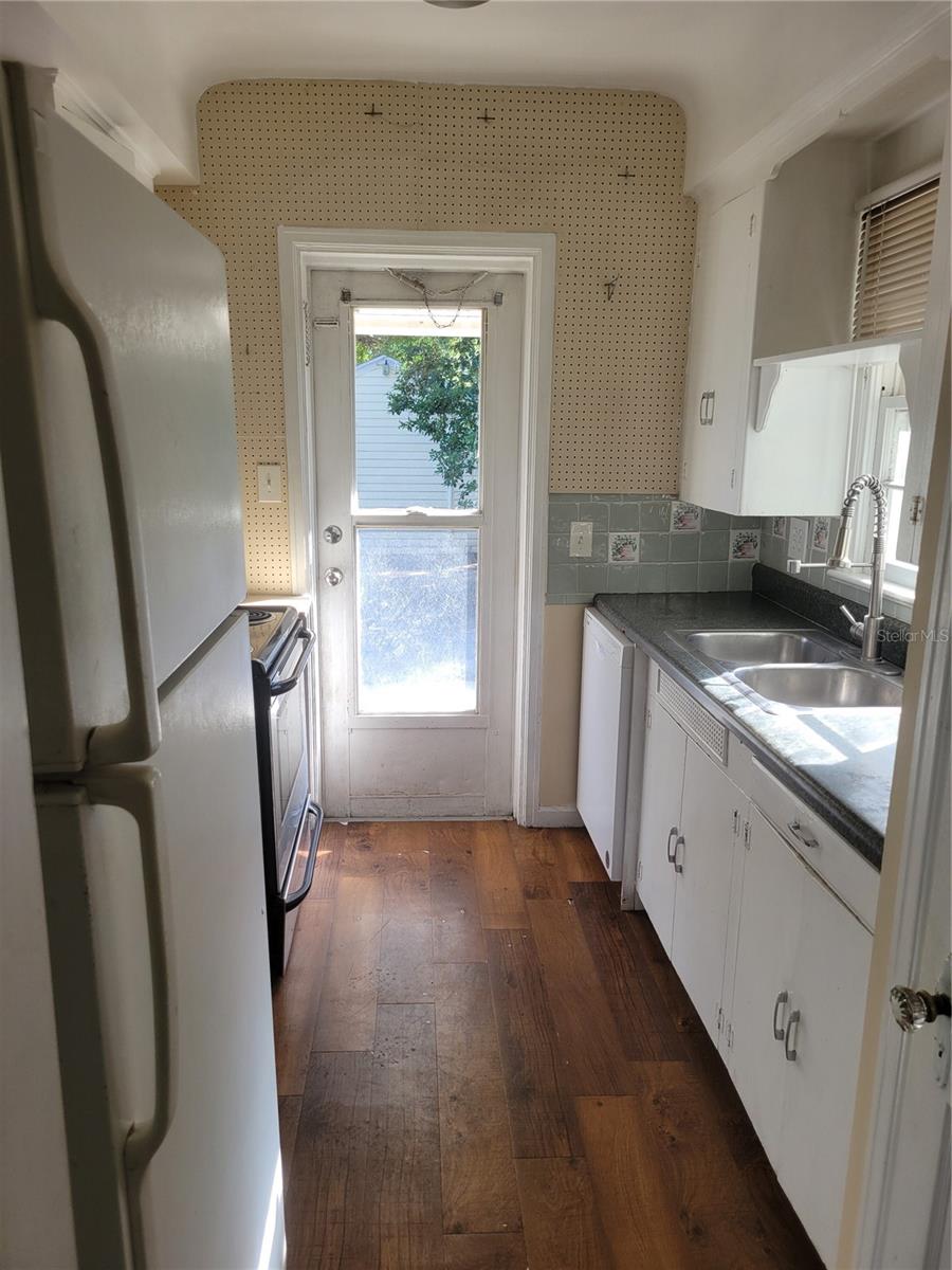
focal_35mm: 26
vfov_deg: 67.3
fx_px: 953
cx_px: 476
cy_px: 635
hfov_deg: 53.1
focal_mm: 5.4
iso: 40
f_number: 1.8
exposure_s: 1/129
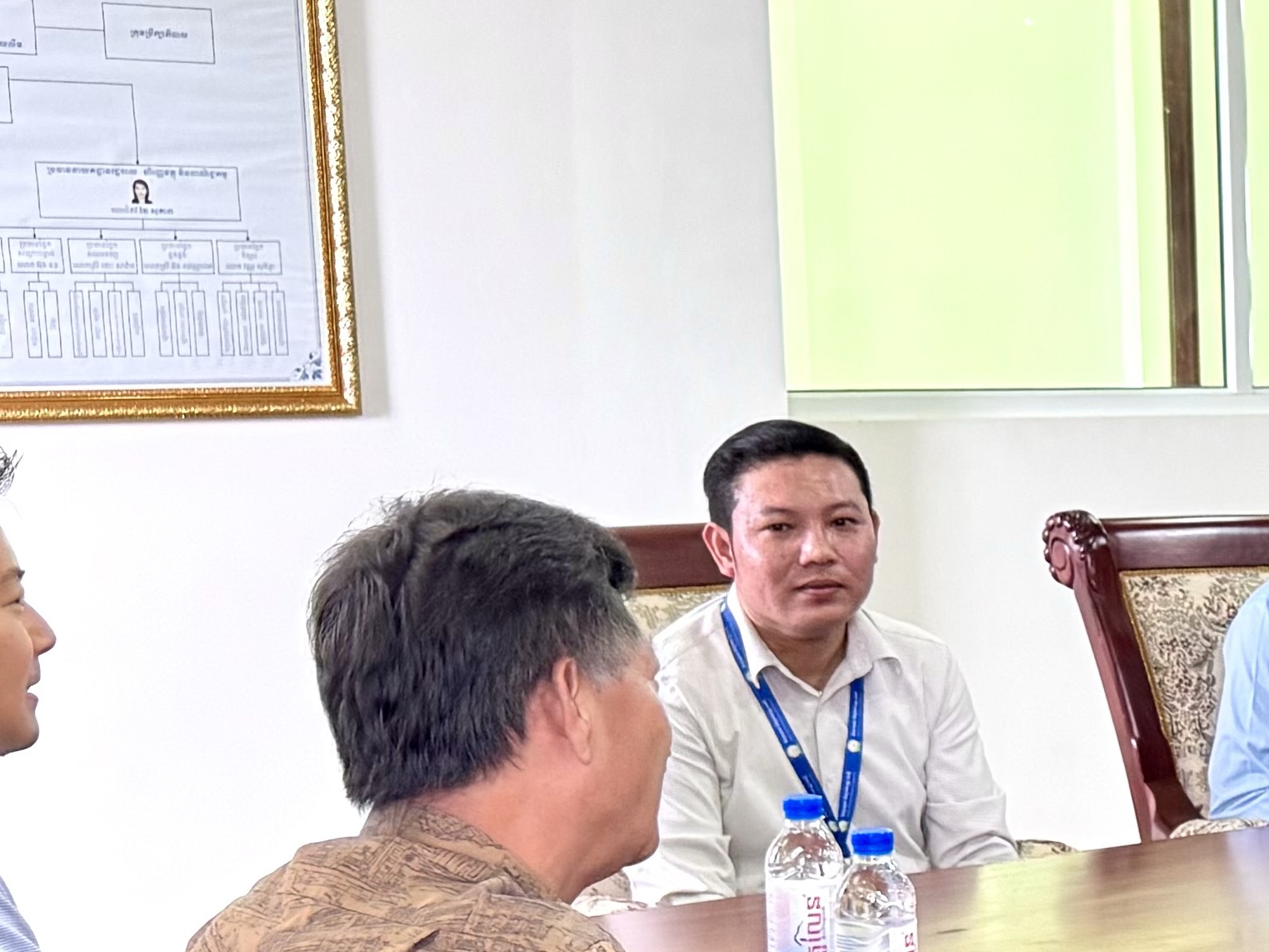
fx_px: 3299
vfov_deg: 16.2
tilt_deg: -9.2
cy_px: 820
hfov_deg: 18.8
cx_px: 1991
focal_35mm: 90
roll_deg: -0.9
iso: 200
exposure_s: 1/50
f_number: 1.78
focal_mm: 6.76
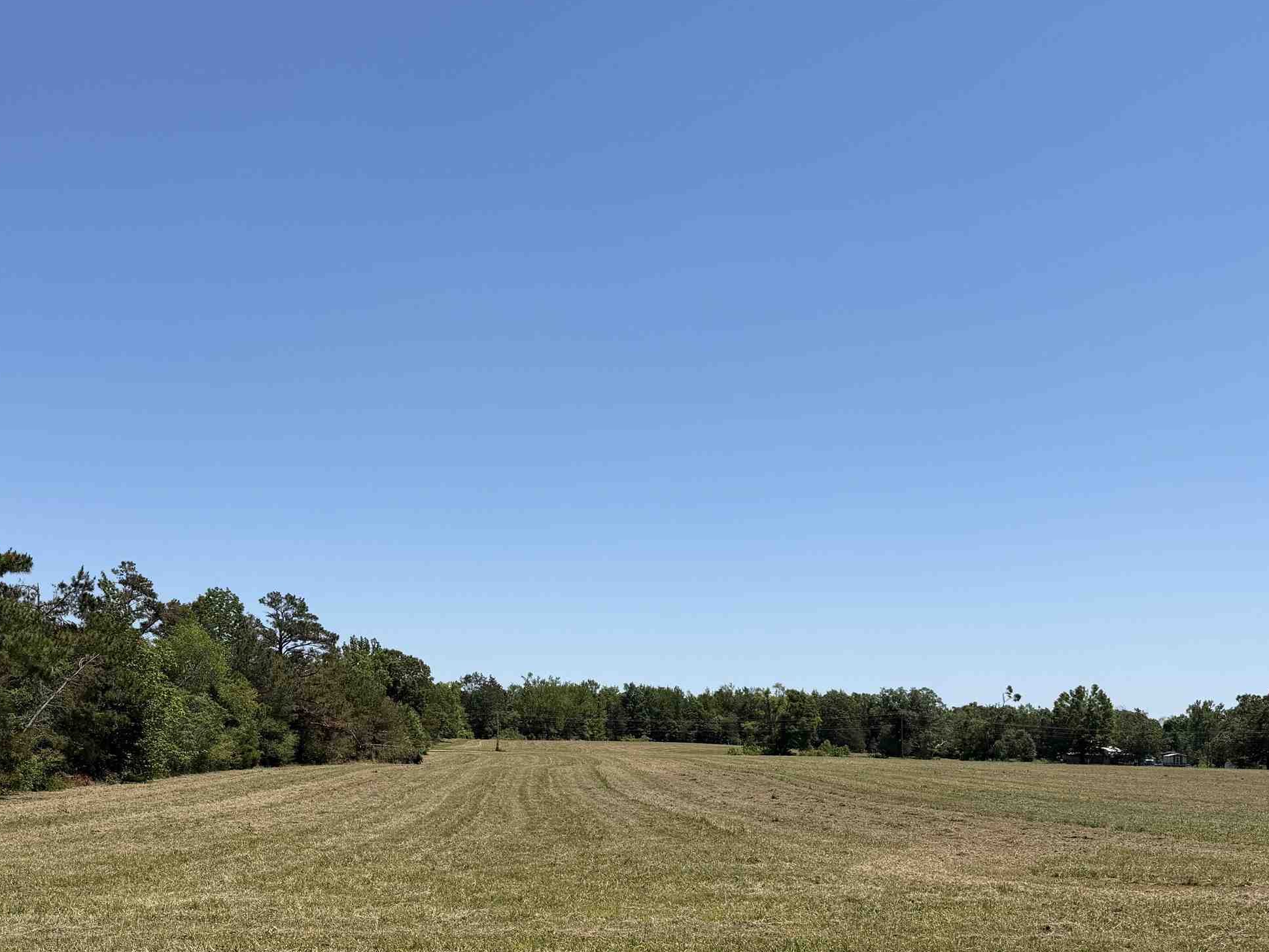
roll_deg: +0.9
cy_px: 707
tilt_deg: +0.3
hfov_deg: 48.8
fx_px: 1393
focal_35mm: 38
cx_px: 524
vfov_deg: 36.9
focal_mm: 6.76
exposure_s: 1/6173
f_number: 1.78
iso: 80
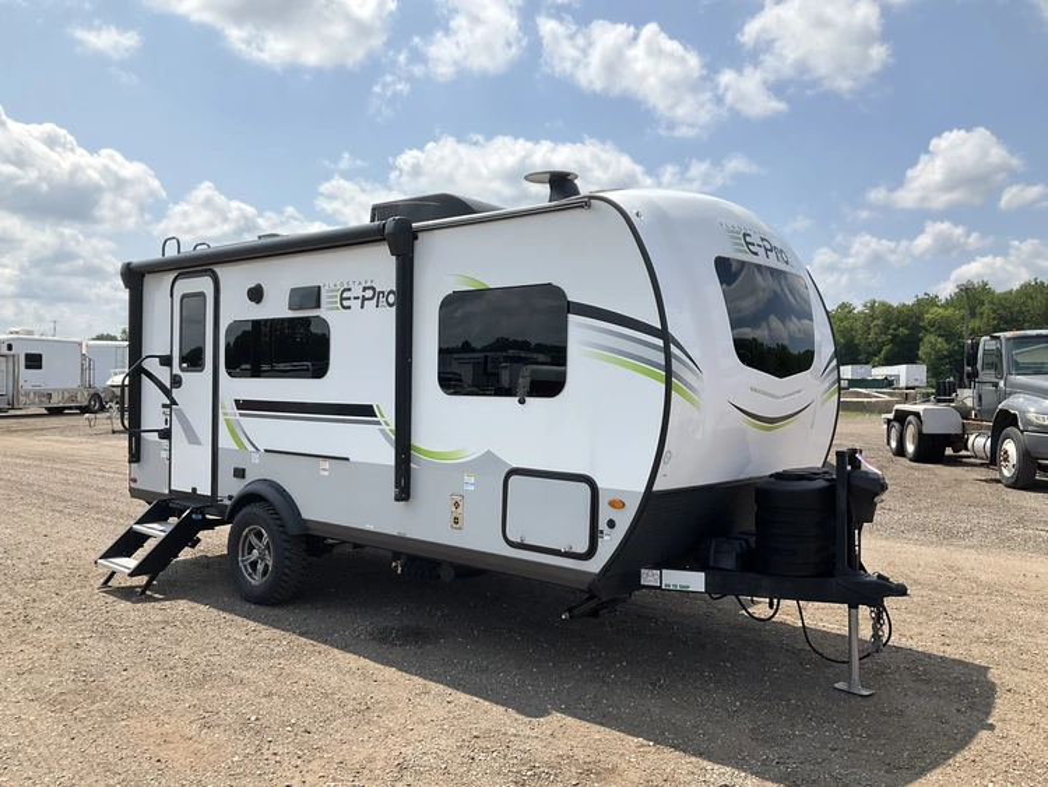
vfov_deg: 48.3
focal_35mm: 29
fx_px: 878
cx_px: 524
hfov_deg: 61.6
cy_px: 394
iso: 25
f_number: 1.8
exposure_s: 1/2667
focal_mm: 3
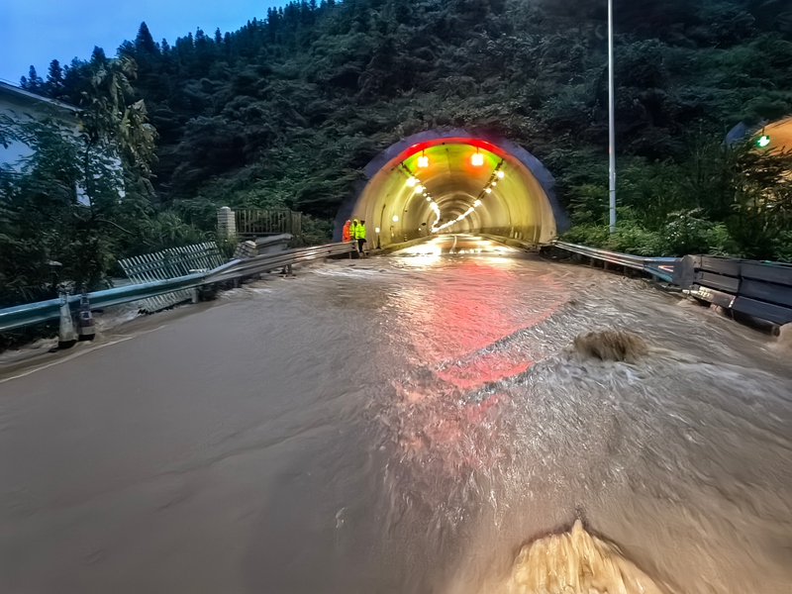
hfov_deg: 73.9
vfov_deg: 58.9
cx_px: 396
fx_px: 526
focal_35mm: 23
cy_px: 297
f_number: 2.2
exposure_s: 1/20
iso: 2000
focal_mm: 1.95
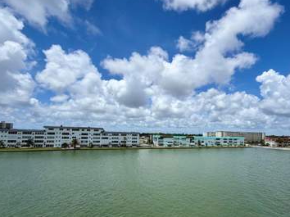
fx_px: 159
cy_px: 124
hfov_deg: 83.3
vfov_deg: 68.3
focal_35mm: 19
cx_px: 179
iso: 25
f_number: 2.2
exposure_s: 1/770
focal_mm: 2.22
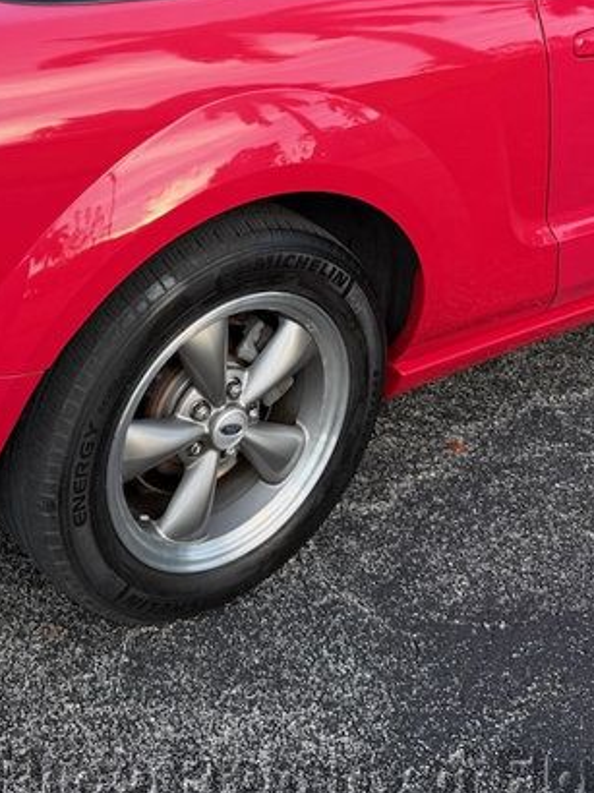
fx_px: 1374
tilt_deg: -18.0
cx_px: 207
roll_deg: -1.0
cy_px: 99
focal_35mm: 60
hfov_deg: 24.3
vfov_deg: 30.9
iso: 64
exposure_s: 1/140
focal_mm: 6.76
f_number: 1.78
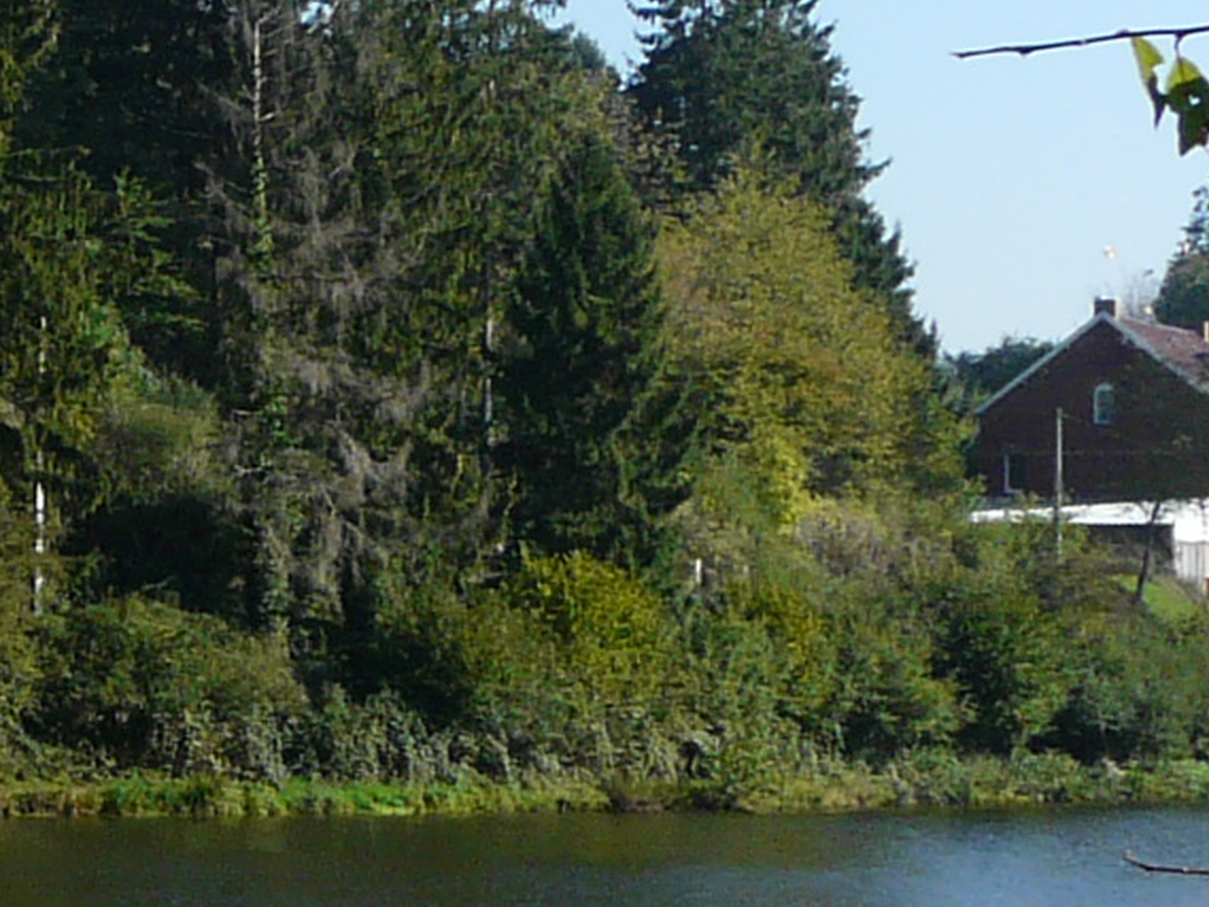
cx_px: -652
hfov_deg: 14.5
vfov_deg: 11.8
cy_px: 463
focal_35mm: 126
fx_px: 4402
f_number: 5.6
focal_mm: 4.6
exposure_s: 1/320
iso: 100
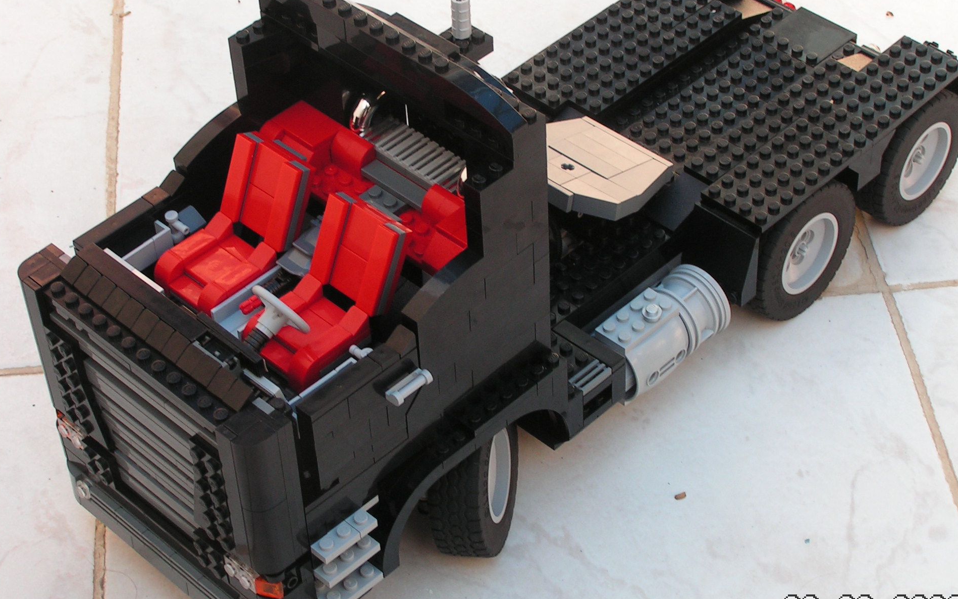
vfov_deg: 15.4
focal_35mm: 85
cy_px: 264
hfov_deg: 24.4
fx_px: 2219
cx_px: 486
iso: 50
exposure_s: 1/80
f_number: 4.5
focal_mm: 11.1
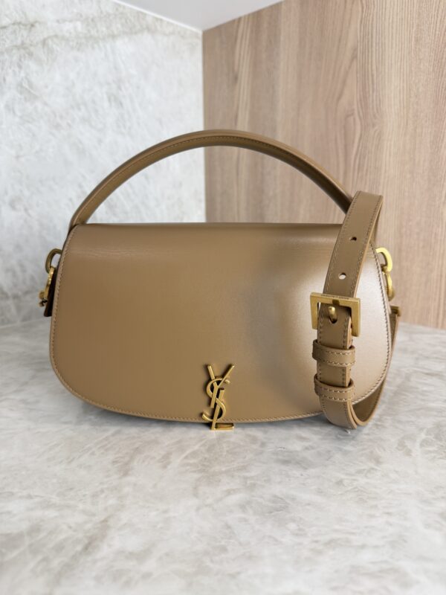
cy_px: 298
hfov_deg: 56.8
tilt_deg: -13.4
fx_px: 412
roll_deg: +0.2
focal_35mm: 24
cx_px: 223
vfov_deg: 71.6
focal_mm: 6.76
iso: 100
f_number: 1.78
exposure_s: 1/120
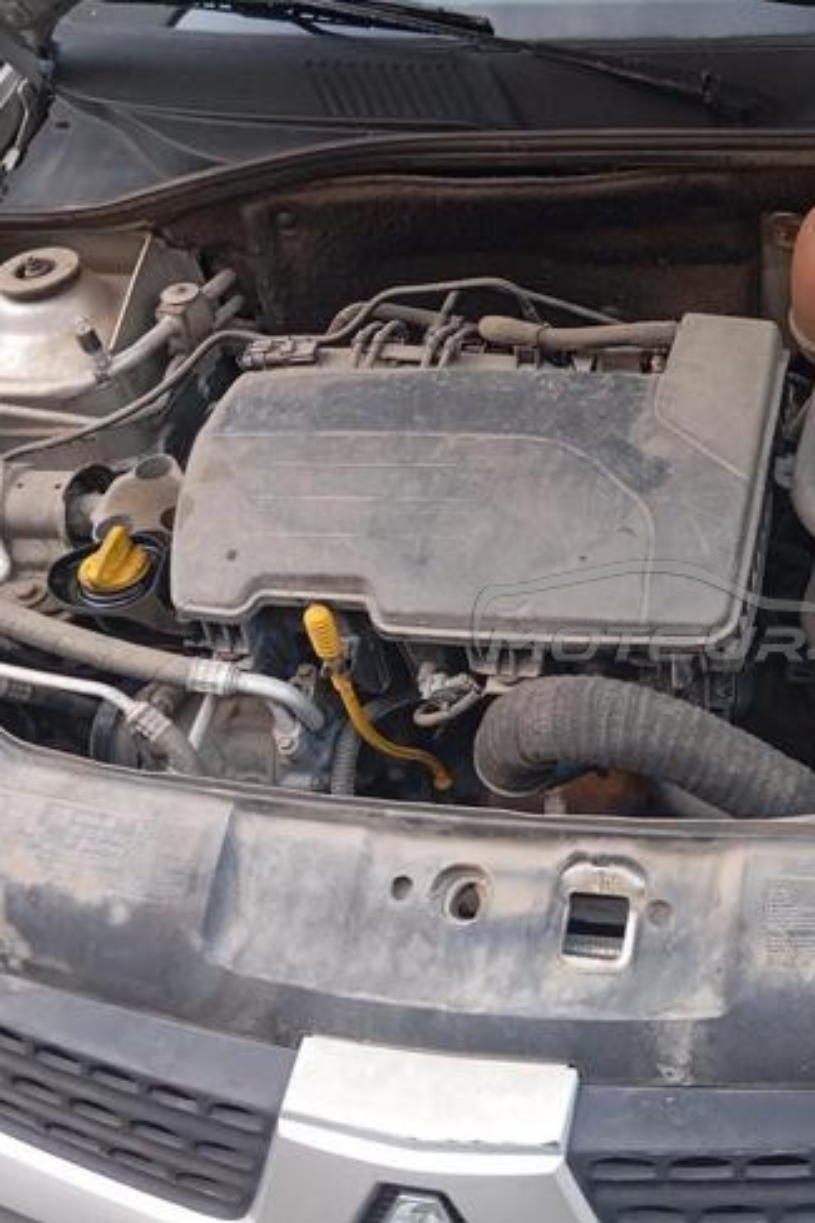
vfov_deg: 49.6
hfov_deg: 32.9
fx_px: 1325
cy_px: 610
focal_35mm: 39
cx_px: 692
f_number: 1.8
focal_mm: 4.22
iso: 766
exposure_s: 1/33.3
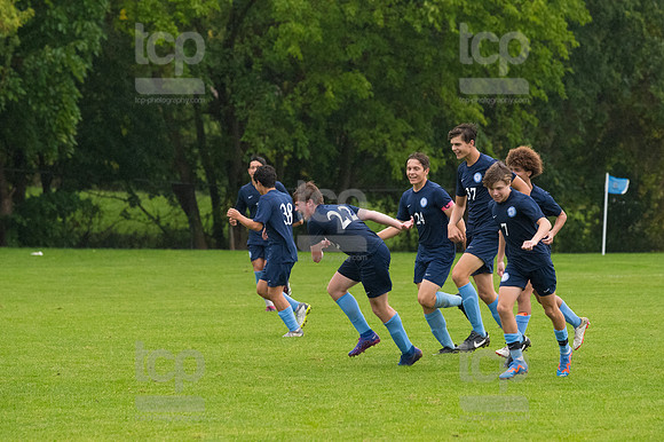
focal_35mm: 292
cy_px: 221
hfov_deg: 7.1
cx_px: 332
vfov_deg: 4.7
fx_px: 5383
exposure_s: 1/2000
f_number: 4.5
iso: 2500
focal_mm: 195
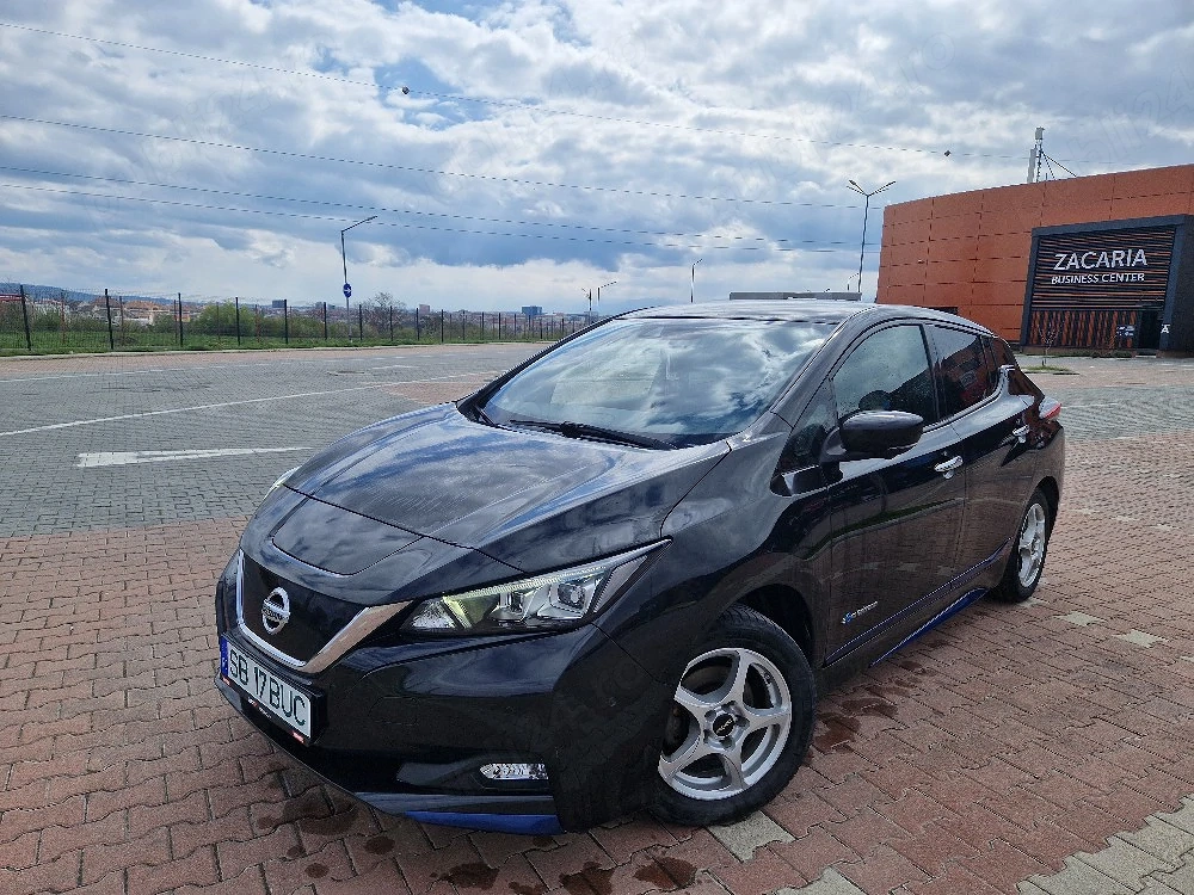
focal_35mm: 23
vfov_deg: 58.9
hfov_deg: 73.9
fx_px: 793
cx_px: 597
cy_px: 448
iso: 50
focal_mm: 5.4
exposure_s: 1/3333
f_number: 1.8
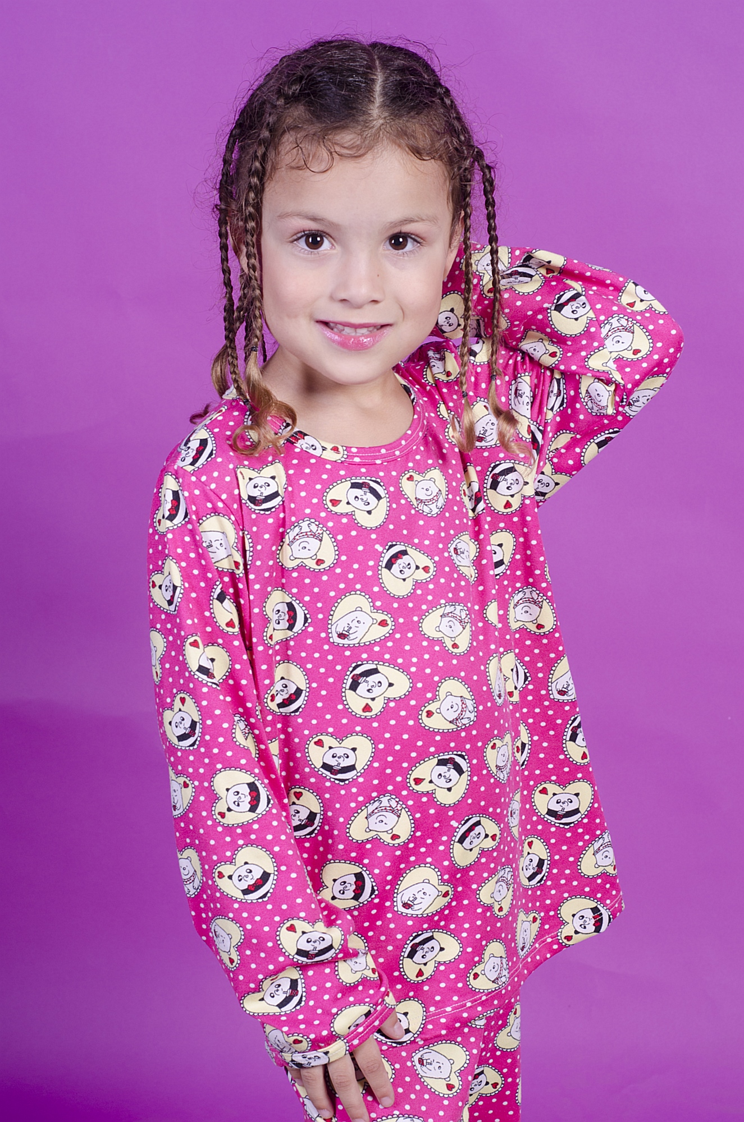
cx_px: 372
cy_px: 561
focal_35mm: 75
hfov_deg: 18.1
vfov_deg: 27.0
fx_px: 2335
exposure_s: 1/125
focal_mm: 50
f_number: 7.1
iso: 100
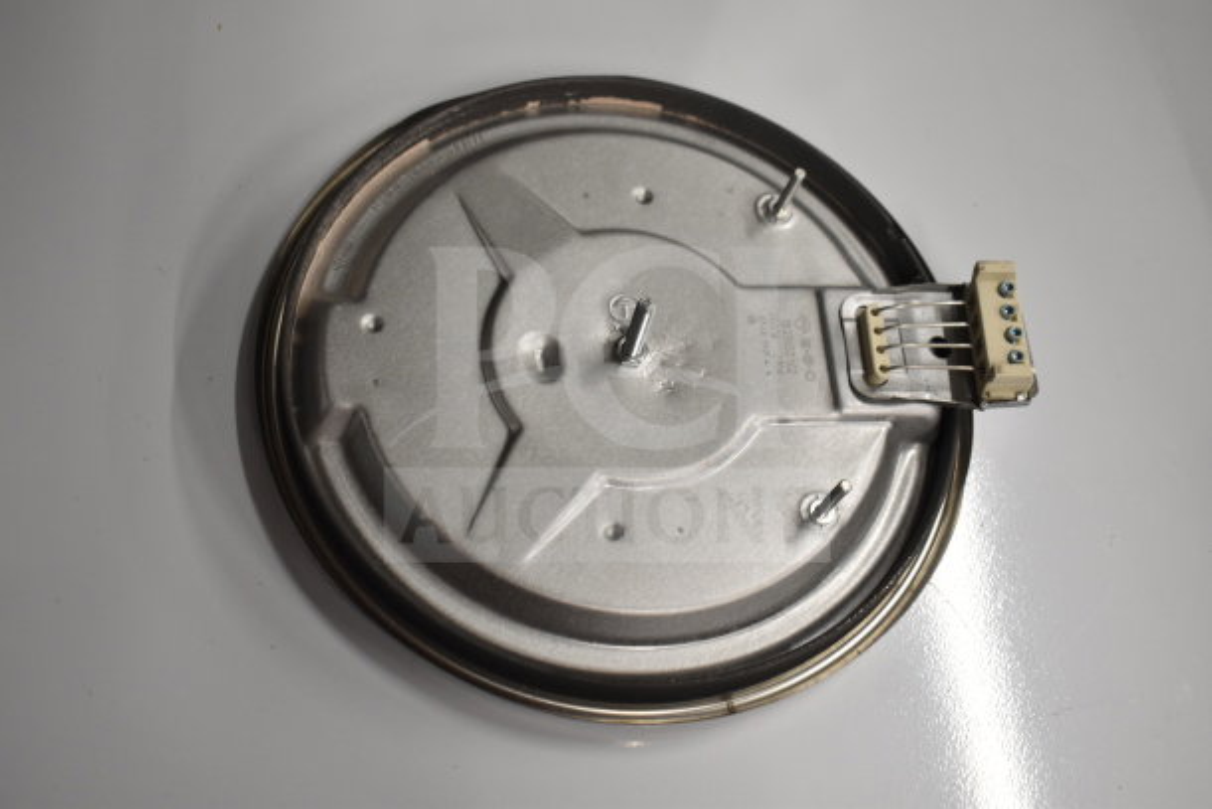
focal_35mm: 45
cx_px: 606
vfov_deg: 29.9
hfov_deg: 43.6
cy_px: 404
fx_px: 1515
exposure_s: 1/50
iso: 1000
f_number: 4.2
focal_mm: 30
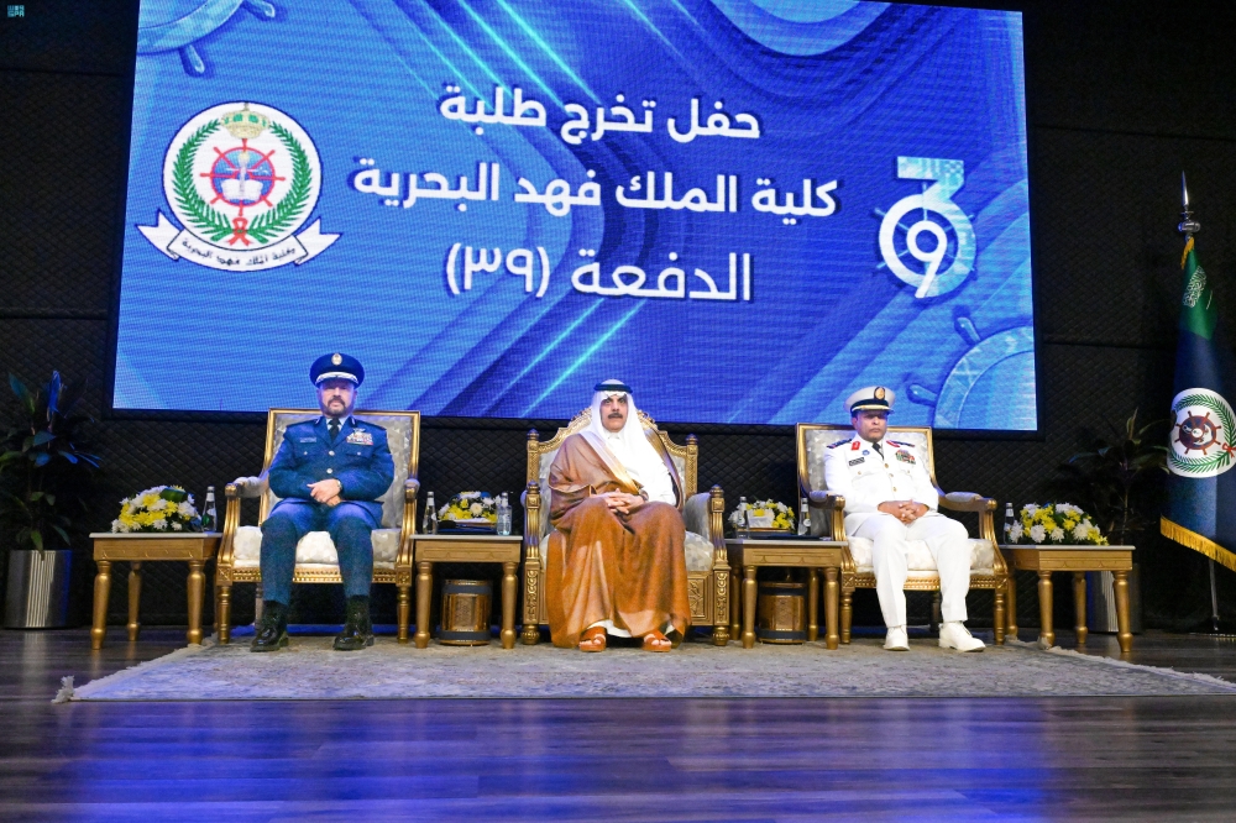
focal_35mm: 30
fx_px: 1030
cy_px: 412
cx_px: 618
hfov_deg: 61.9
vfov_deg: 43.6
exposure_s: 1/400
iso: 12800
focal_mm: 30
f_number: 10
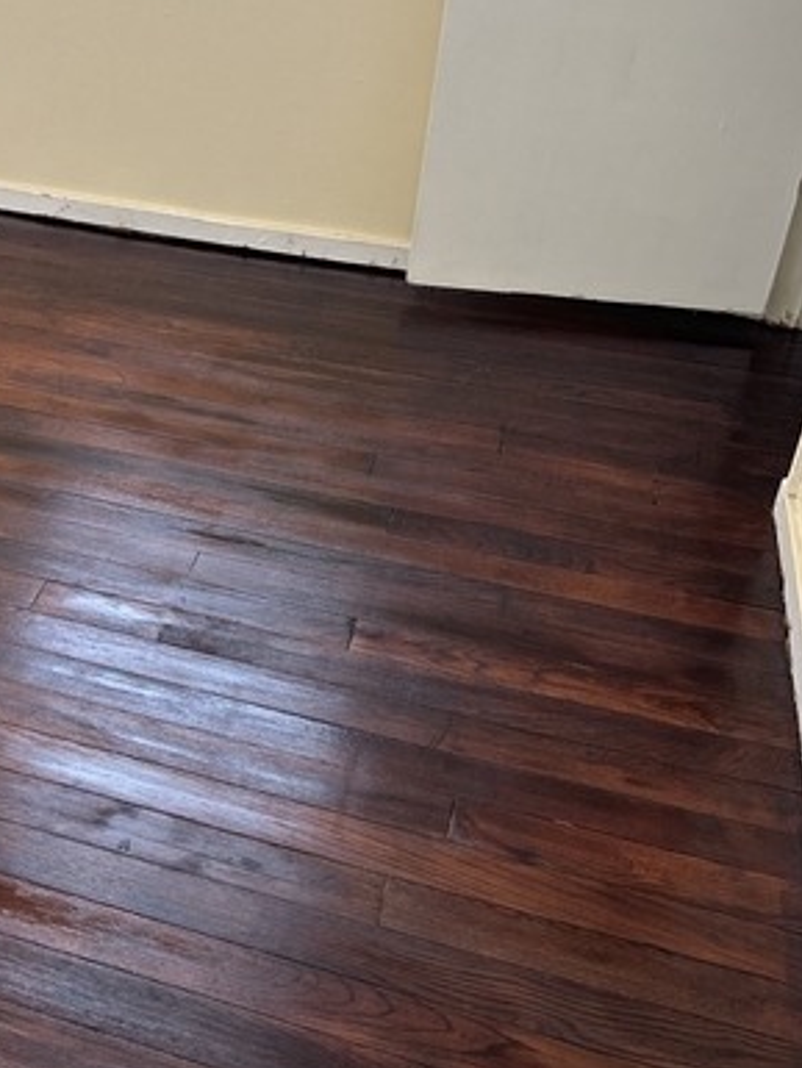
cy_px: 431
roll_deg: -2.4
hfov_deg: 31.1
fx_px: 1389
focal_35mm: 45
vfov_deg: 41.9
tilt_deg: -30.4
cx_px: 125
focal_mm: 5.7
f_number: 1.5
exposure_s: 1/60
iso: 125
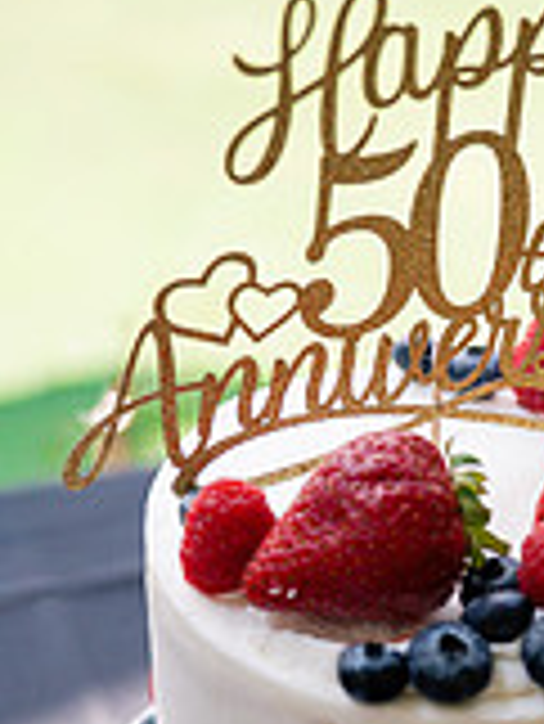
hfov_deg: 15.6
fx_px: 1967
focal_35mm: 94
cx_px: 490
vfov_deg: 20.1
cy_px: 764
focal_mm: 35
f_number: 2.8
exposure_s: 1/2000
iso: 640
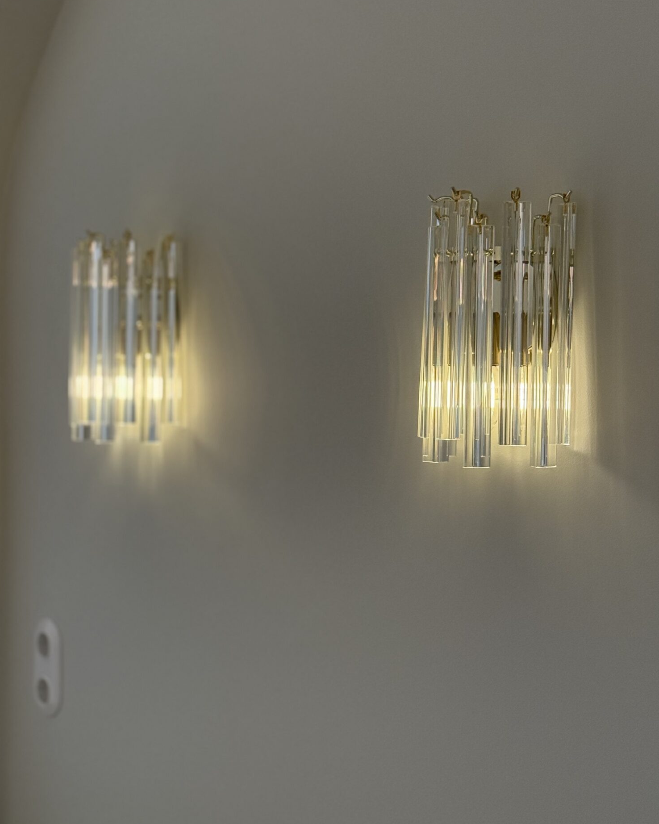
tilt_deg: +0.2
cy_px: 402
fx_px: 1585
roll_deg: -1.6
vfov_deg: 29.1
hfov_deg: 23.5
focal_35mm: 65
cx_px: 312
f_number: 1.78
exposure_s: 1/100
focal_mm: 6.76
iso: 200
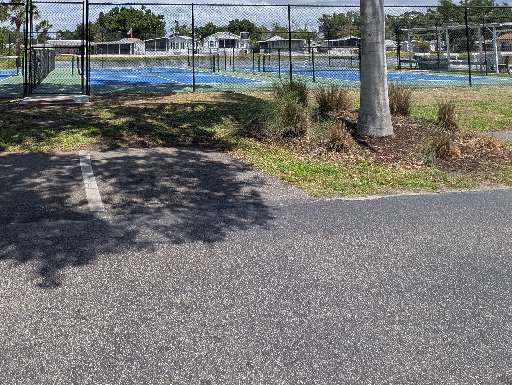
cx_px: 141
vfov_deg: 44.8
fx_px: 400
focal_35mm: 27
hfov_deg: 62.3
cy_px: 12
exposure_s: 1/2725
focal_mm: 2.23
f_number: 1.95
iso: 40
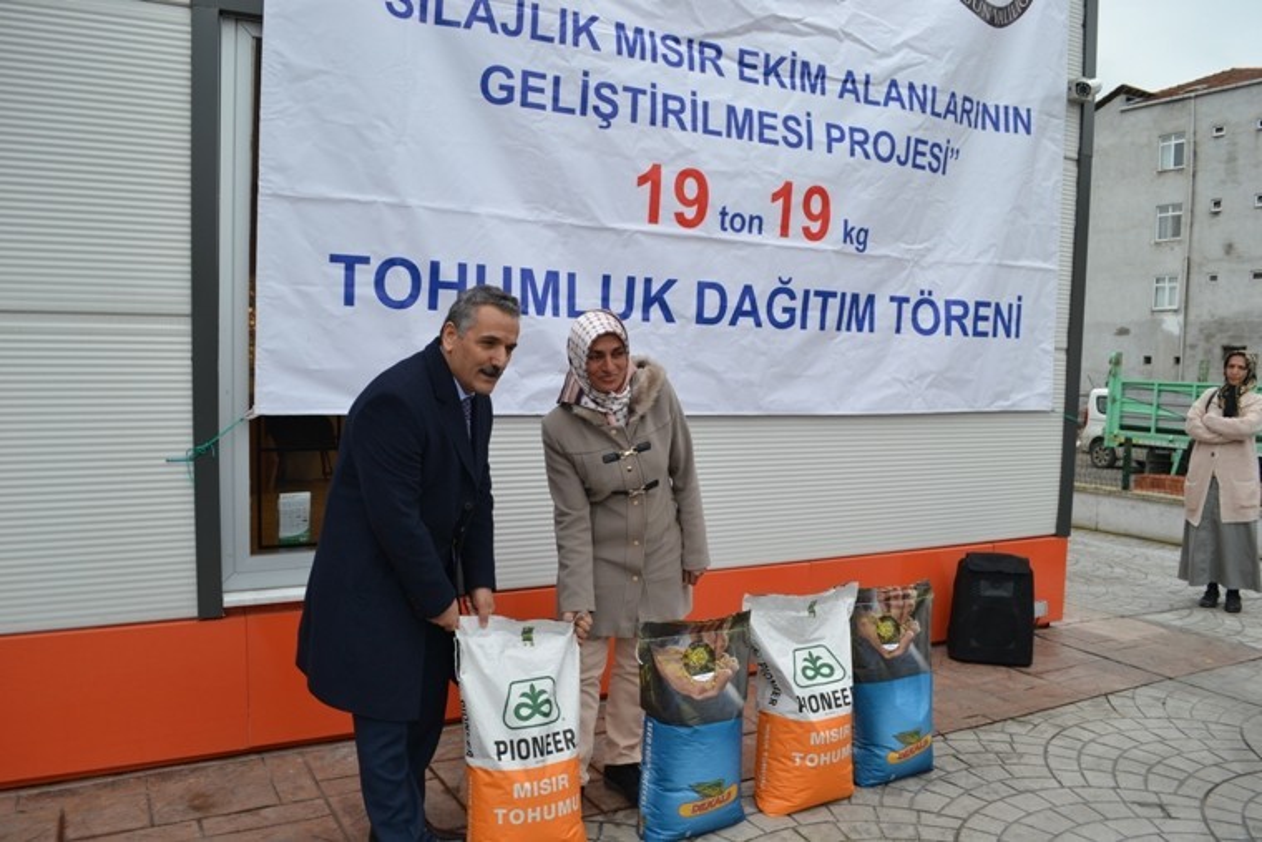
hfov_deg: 67.4
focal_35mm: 27
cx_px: 631
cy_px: 421
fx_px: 947
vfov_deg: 47.9
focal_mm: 18
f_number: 5.6
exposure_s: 1/125
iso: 160
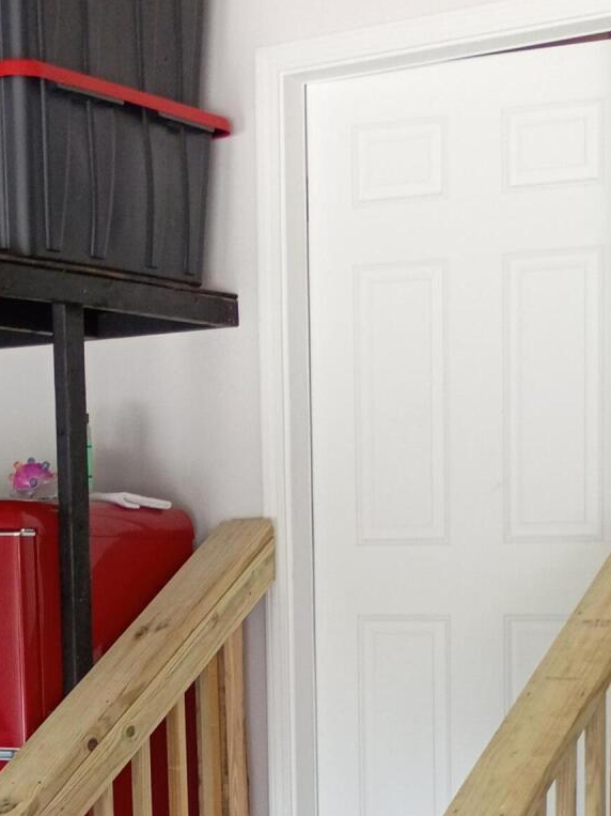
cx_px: 309
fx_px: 1789
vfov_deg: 24.9
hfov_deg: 19.4
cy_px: 724
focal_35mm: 76
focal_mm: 4.27
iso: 100
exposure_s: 1/60
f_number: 1.8
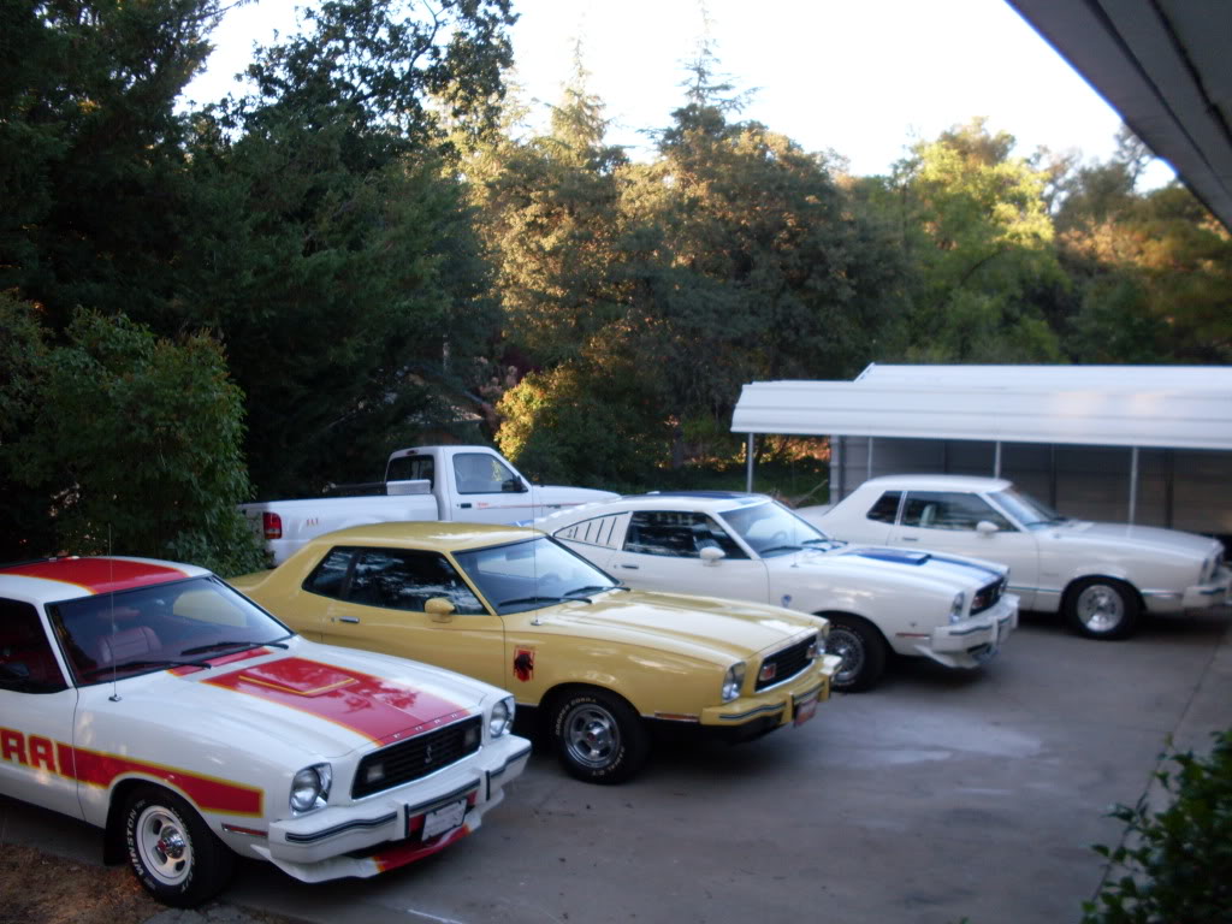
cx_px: 616
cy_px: 462
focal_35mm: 38
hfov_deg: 49.0
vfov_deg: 37.7
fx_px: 1352
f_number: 2.8
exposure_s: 1/60
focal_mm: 6.3
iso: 80
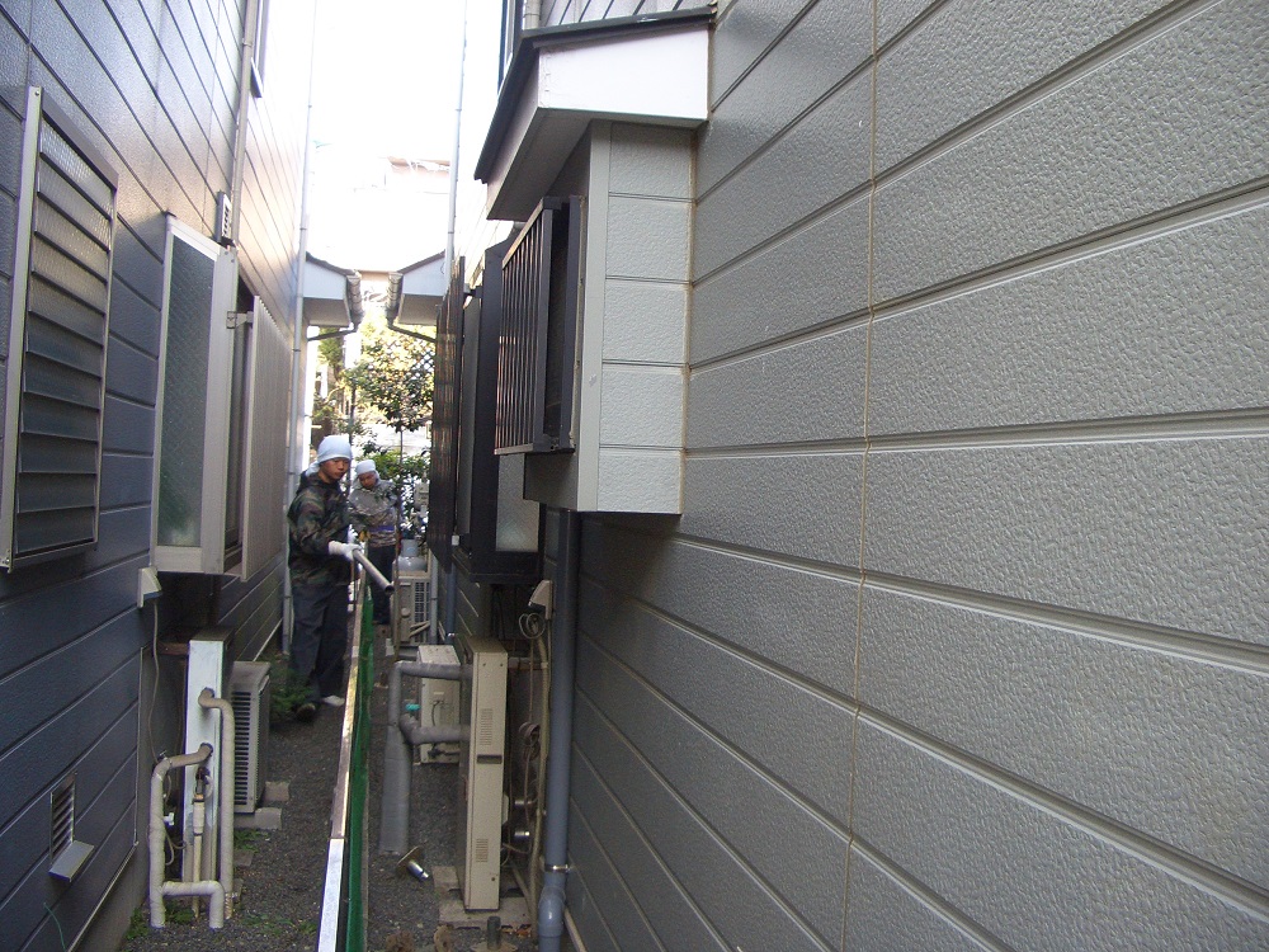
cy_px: 476
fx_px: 1283
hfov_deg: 52.6
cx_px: 634
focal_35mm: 35
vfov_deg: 40.7
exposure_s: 1/100
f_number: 2.6
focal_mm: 5.8
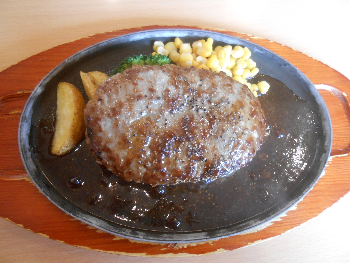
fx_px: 263
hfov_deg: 67.3
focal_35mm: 26
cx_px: 175
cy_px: 132
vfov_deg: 53.1
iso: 400
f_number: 3.5
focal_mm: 4.6
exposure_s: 1/30
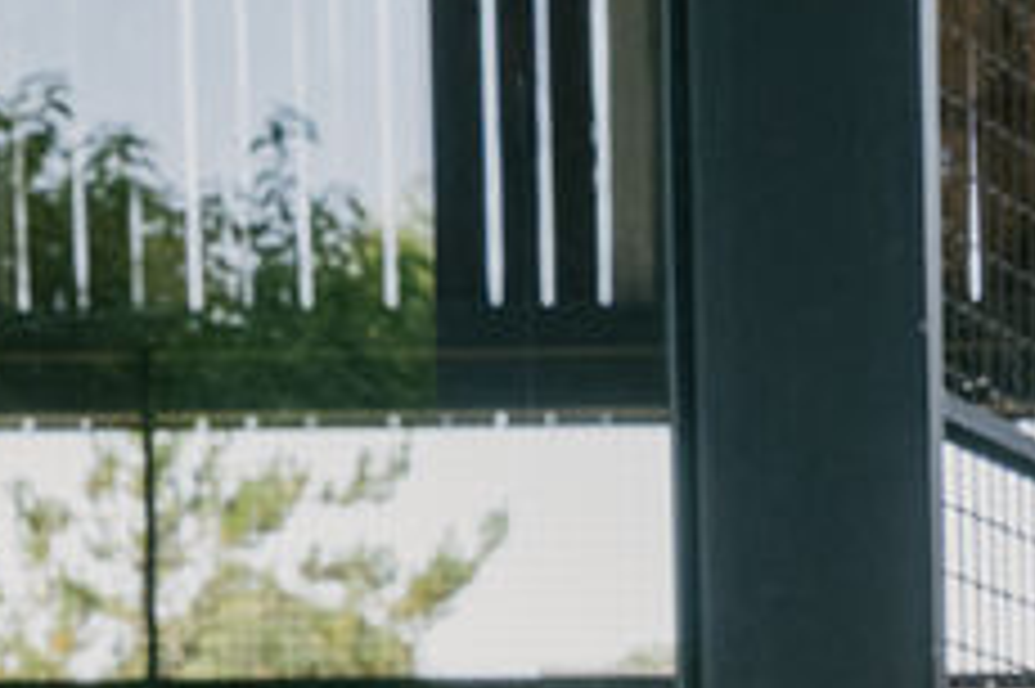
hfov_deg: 8.5
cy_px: 1536
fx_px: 6550
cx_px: 2092
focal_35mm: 228
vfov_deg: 5.8
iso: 1600
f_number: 9
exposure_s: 1/250
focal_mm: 41
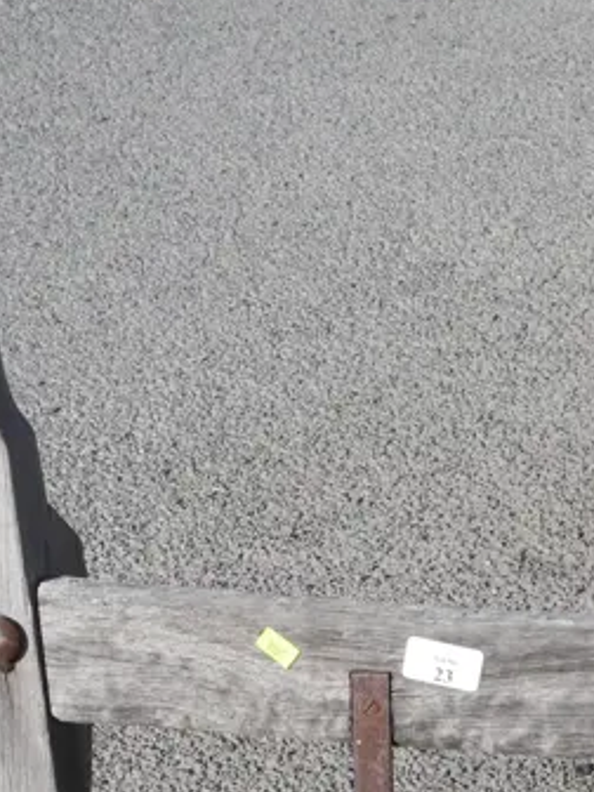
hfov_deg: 12.1
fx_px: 2791
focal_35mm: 122
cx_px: 388
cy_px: 1021
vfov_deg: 15.4
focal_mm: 20
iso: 200
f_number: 8
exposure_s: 1/400
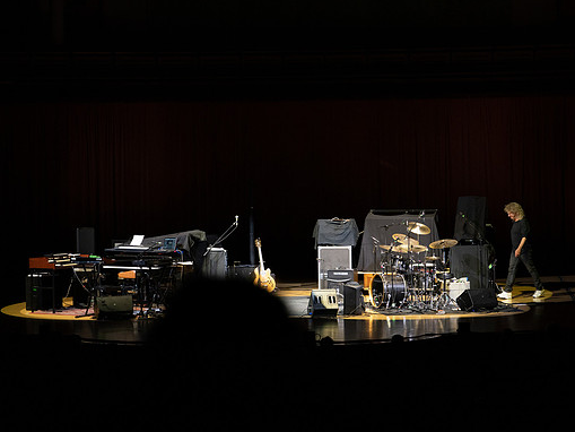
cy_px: 217
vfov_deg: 12.9
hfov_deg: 17.1
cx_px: 300
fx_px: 1911
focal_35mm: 115
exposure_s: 1/250
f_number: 4.5
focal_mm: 105
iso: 3200
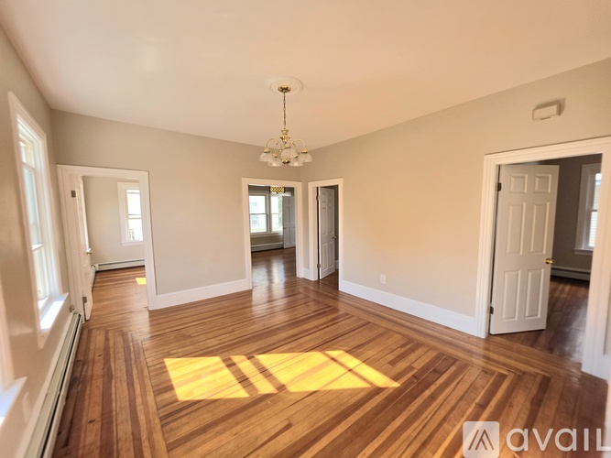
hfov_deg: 106.2
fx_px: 229
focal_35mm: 13
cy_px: 229
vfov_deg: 89.9
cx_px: 306
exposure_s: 1/263
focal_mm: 2.2
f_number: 1.9
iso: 32
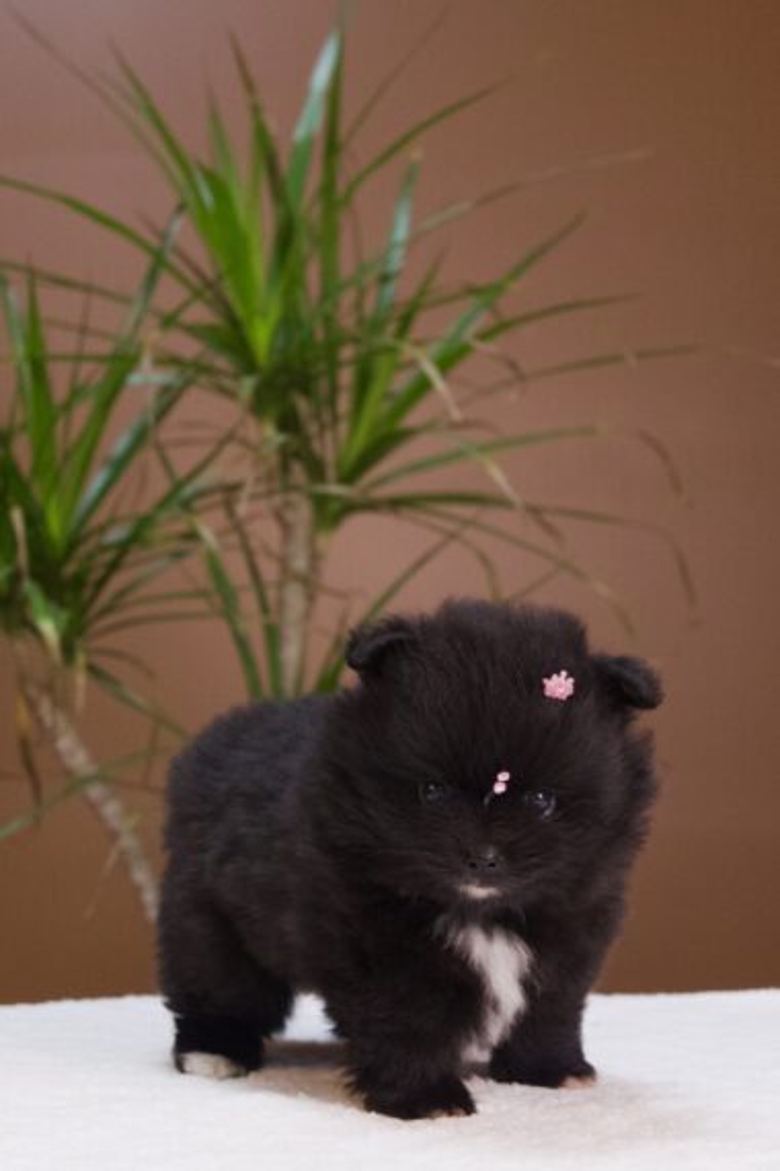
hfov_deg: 29.4
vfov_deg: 43.0
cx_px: 390
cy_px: 586
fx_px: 1487
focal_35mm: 46
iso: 4000
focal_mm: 30.5
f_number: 4.8
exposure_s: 1/160
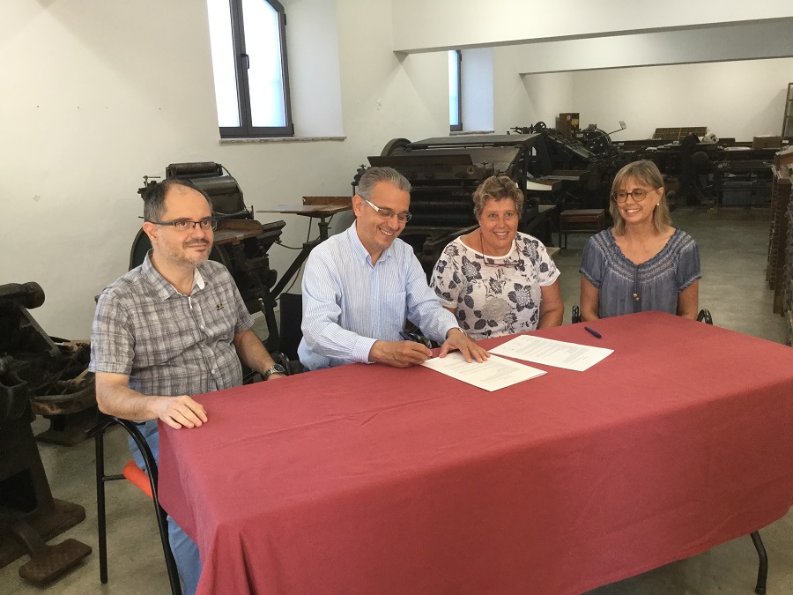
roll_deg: +0.7
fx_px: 710
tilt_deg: -14.3
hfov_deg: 58.4
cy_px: 298
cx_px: 396
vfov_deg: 45.4
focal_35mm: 31
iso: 100
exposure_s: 1/33
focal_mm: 3.3
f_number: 2.4
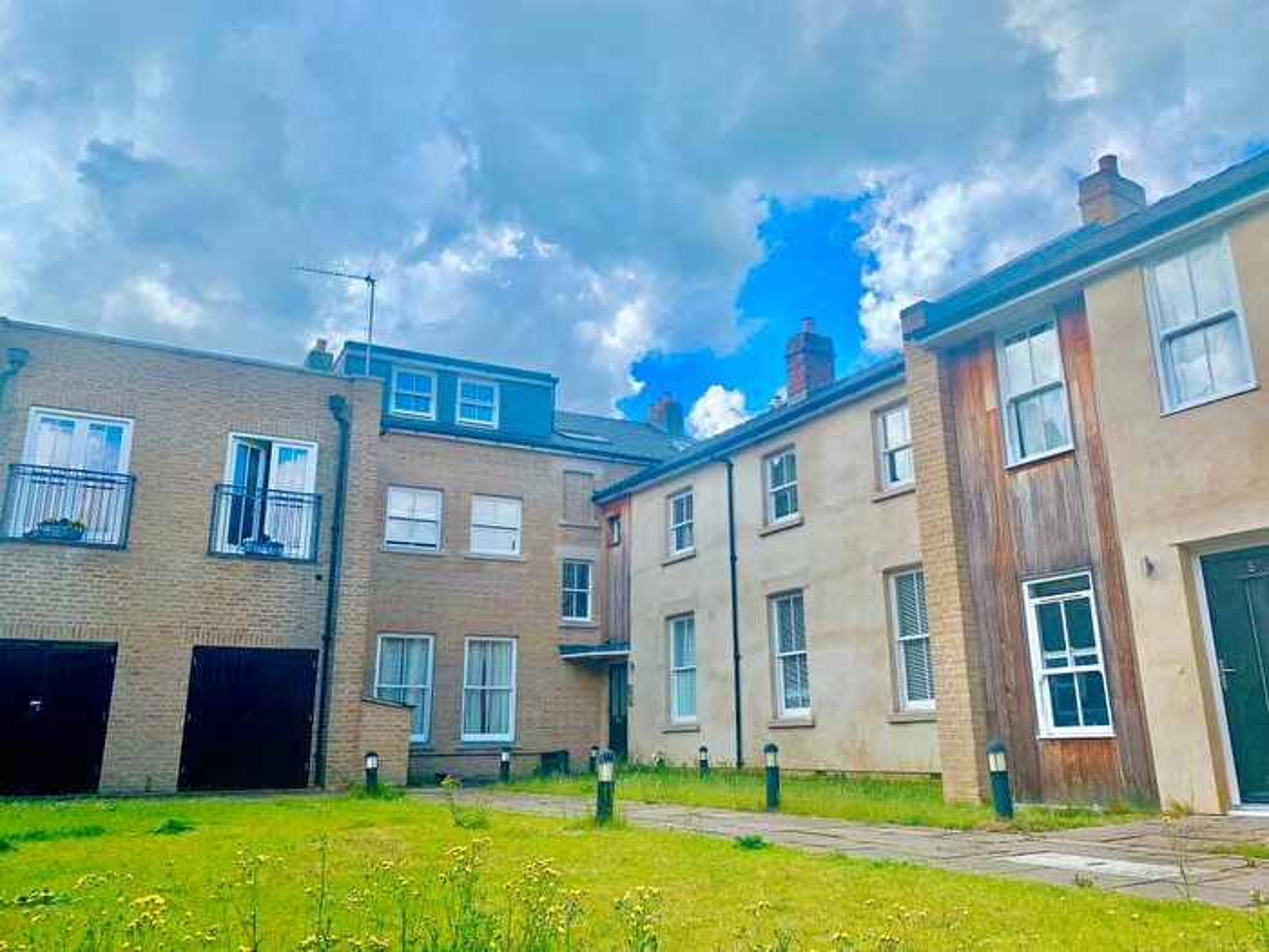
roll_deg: +1.2
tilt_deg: +15.6
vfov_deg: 53.1
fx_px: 953
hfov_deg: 67.3
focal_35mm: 26
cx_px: 634
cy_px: 476
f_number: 1.8
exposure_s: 1/1427
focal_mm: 4.25
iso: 25
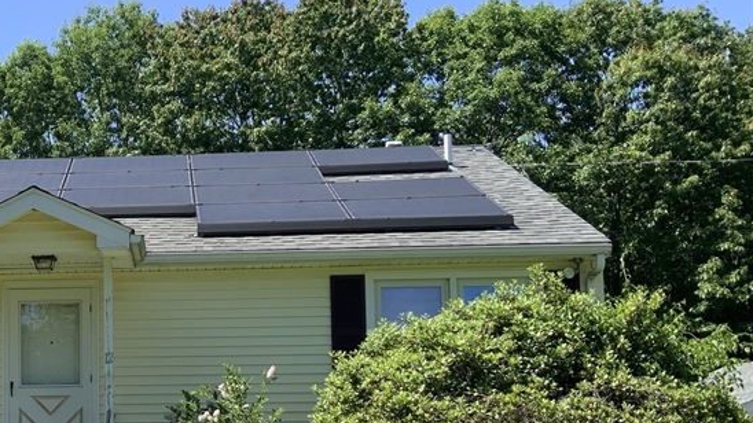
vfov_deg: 20.0
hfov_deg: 33.3
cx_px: 51
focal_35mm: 59
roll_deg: +0.0
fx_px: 1178
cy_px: 367
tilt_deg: +3.7
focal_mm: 3
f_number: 1.8
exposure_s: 1/1076
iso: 16
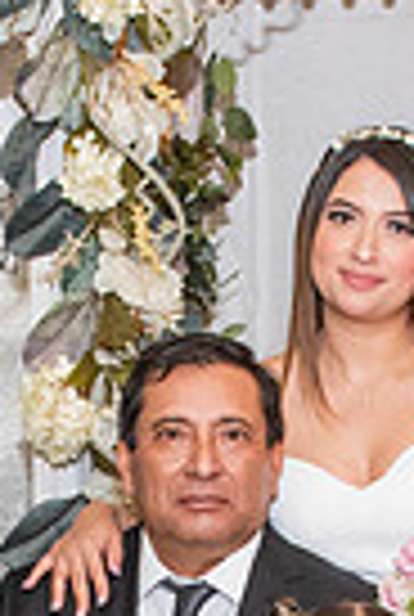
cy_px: 810
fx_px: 2111
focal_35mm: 123
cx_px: 208
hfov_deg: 11.2
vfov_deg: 15.8
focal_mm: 24
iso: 1600
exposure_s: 1/125
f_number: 4.5
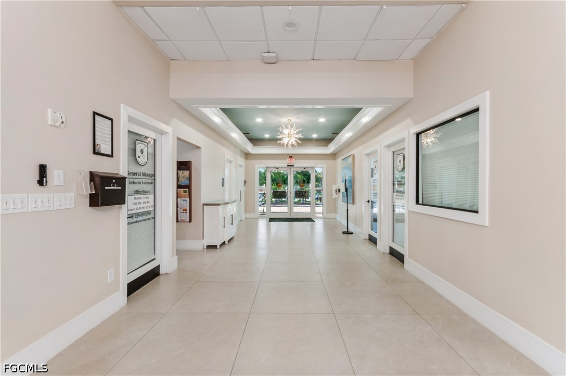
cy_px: 188
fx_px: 235
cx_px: 283
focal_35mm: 15
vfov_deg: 77.1
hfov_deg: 100.5
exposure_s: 1/5
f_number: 8
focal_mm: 10
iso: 200
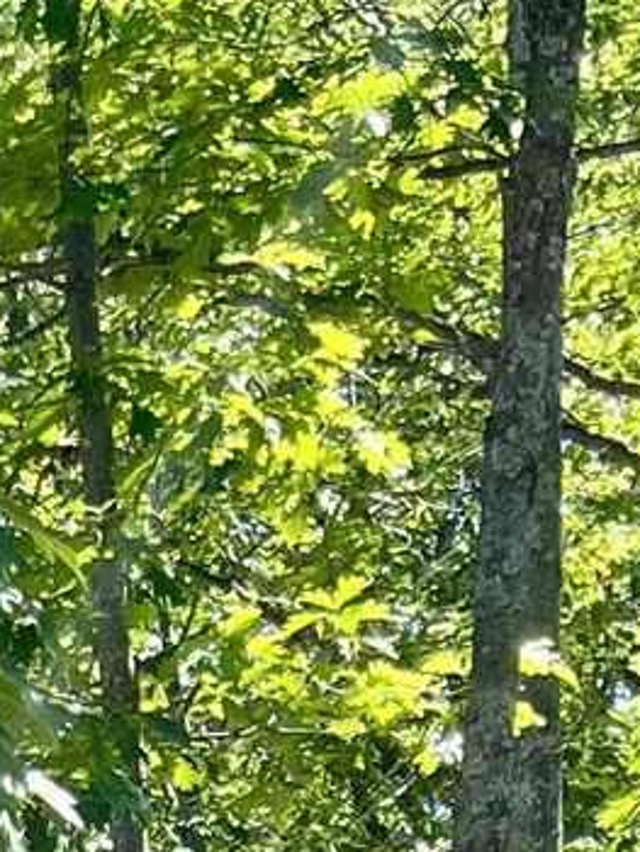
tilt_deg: -10.3
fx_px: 4210
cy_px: 2320
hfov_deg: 8.4
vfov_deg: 9.6
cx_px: -530
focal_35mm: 171
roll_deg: -1.0
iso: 50
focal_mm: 5.1
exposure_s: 1/230
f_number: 1.6
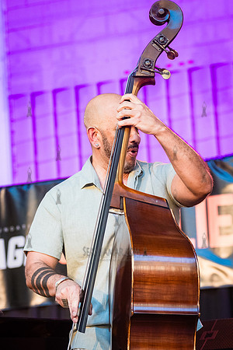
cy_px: 175
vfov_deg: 13.0
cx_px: 98
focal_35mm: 157
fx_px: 1528
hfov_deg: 8.7
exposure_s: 1/640
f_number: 4
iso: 3200
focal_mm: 105
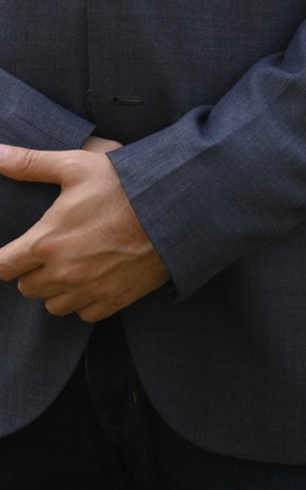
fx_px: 4513
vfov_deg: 6.1
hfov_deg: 3.9
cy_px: -422
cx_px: 194
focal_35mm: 338
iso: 100
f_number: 1.8
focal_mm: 85
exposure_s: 1/640
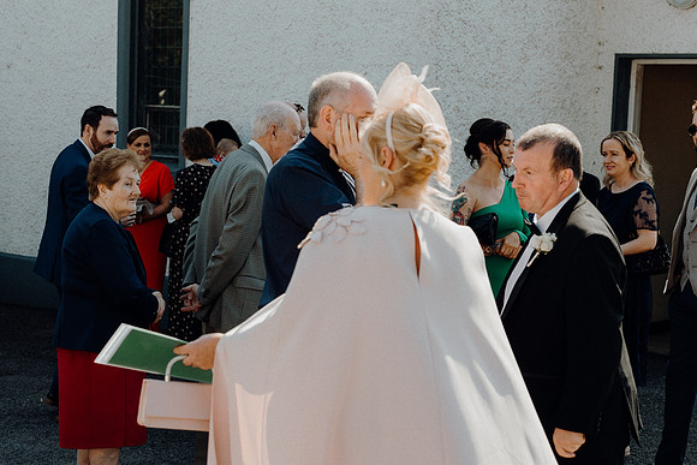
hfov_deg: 28.8
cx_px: 348
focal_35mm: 70
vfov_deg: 19.5
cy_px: 232
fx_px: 1356
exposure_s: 1/640
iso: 125
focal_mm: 47
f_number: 3.5
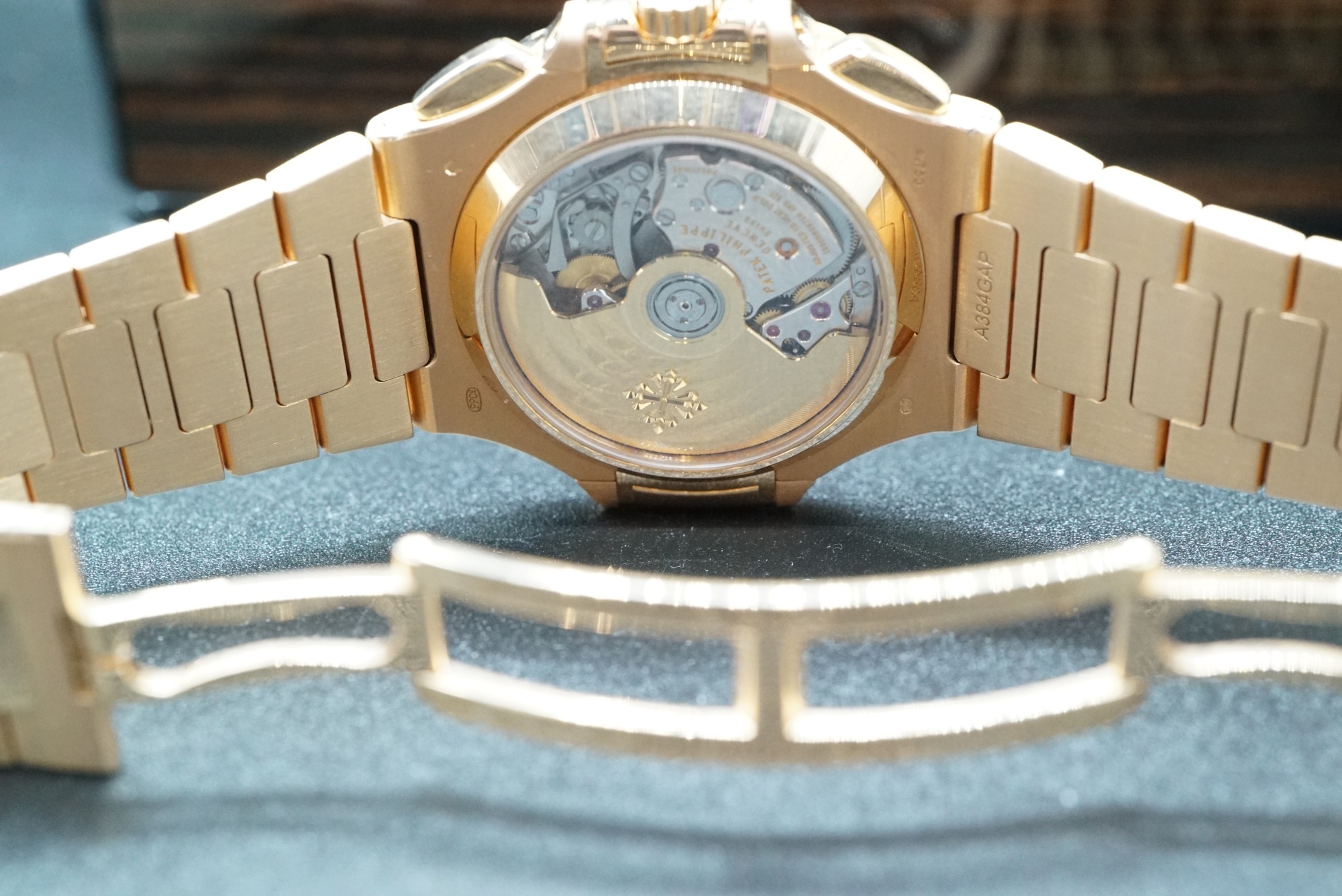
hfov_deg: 39.6
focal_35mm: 50
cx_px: 671
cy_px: 448
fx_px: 1865
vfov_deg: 27.0
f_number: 9
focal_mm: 50
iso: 10000
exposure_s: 1/160
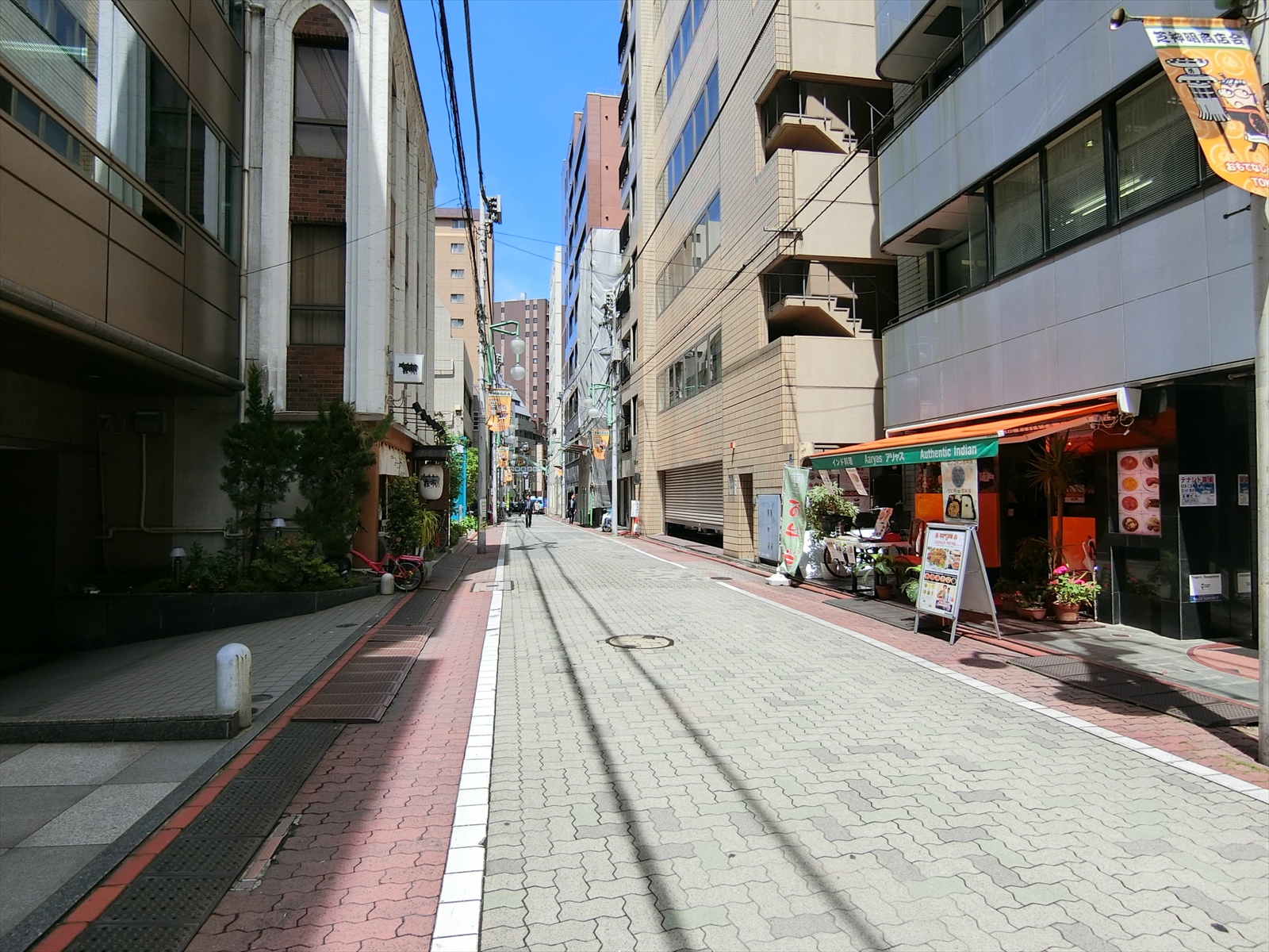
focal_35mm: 19
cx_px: 634
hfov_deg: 84.7
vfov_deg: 68.7
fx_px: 697
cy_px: 476
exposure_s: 1/200
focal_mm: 4.06
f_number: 6.9
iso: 80
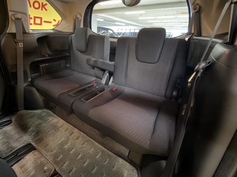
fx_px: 116
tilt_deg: -19.4
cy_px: 74
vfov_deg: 74.2
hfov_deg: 90.9
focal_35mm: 17
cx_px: 109
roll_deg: -1.9
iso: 1250
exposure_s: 1/6
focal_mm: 2.22
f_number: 2.2
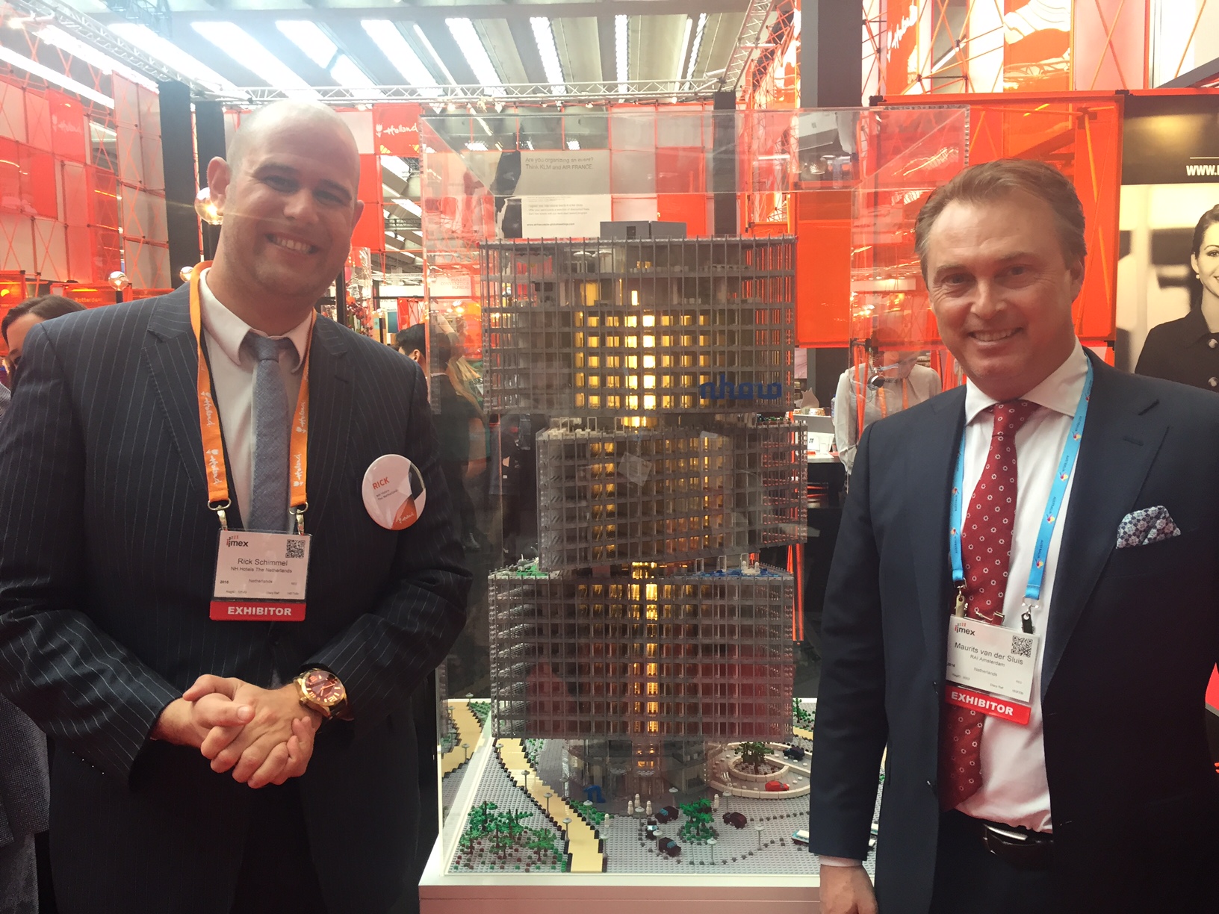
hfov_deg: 61.7
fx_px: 1021
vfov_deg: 48.2
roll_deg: +2.2
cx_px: 610
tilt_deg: -7.1
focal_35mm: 29
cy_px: 457
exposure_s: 1/33
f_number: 2.2
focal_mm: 4.15
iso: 40
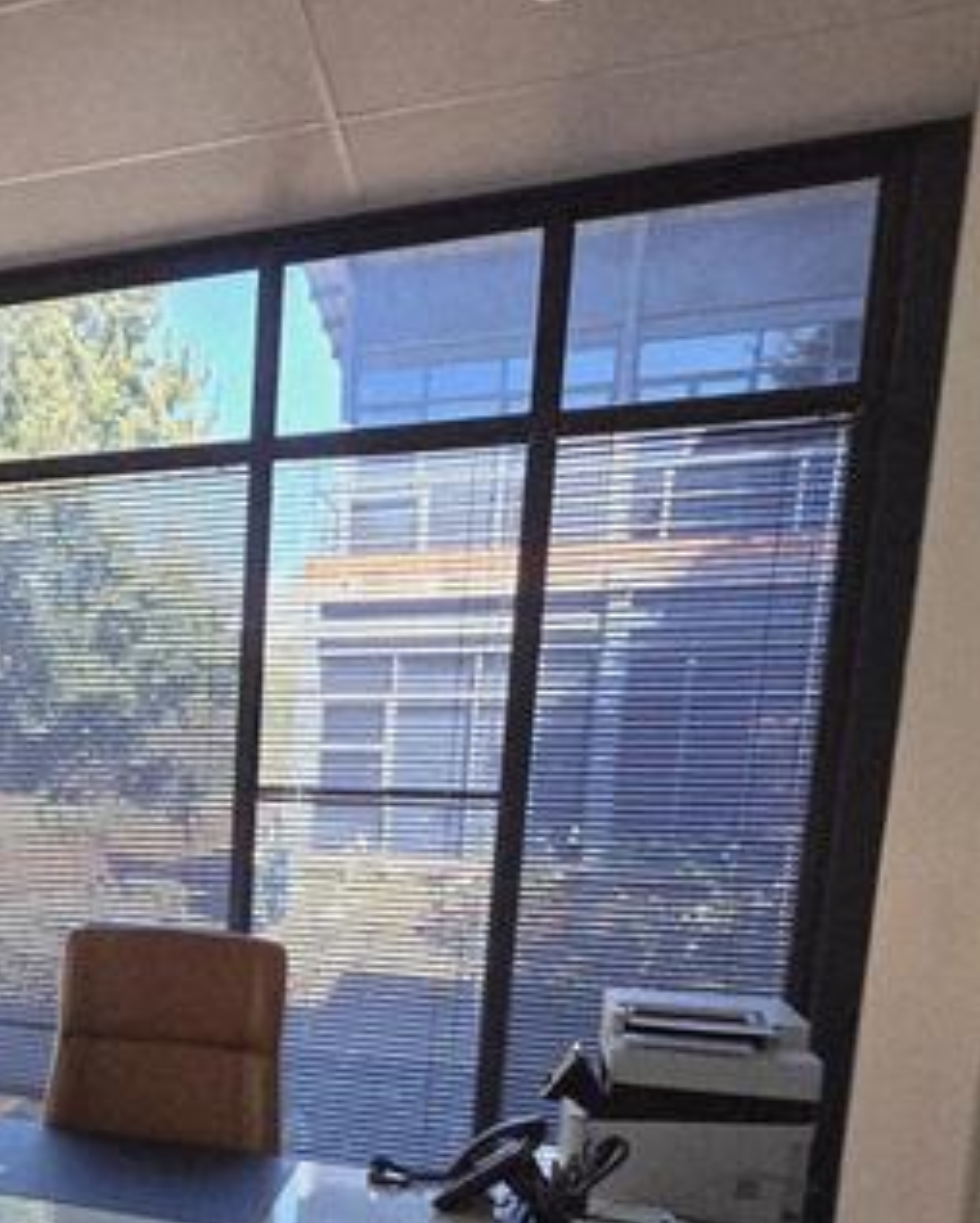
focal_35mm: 32
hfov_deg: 40.1
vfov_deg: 52.4
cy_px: 961
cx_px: -4
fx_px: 1159
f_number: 1.9
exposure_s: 1/100
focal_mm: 2.2
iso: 64
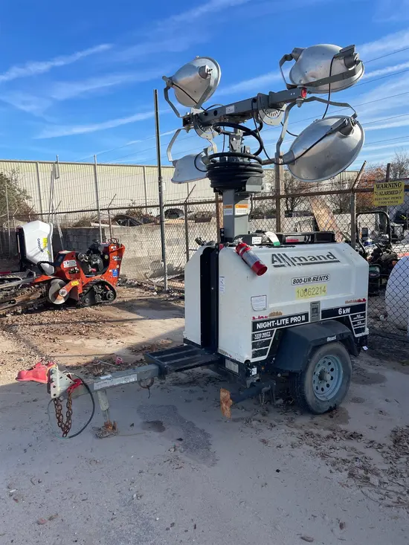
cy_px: 272
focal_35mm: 26
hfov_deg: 53.1
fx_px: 409
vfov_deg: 67.3
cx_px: 204
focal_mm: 4.2
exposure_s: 1/2092
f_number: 1.6
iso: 32
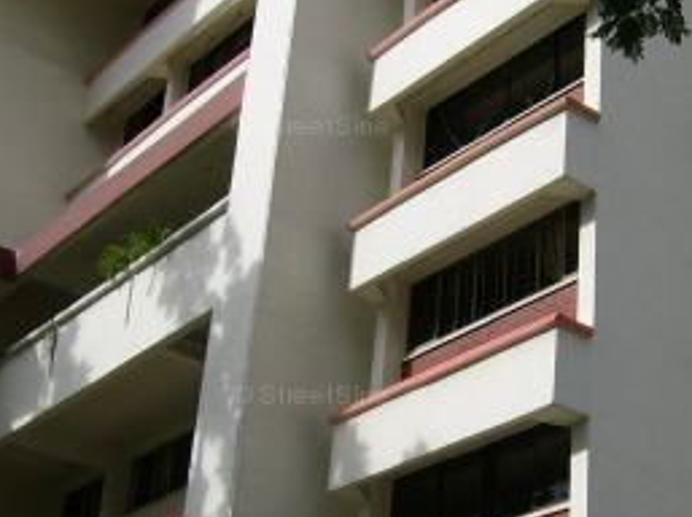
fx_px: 1497
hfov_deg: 25.9
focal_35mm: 75
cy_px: 399
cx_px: 434
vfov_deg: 19.4
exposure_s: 1/545
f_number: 5.8
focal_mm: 5.95
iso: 50
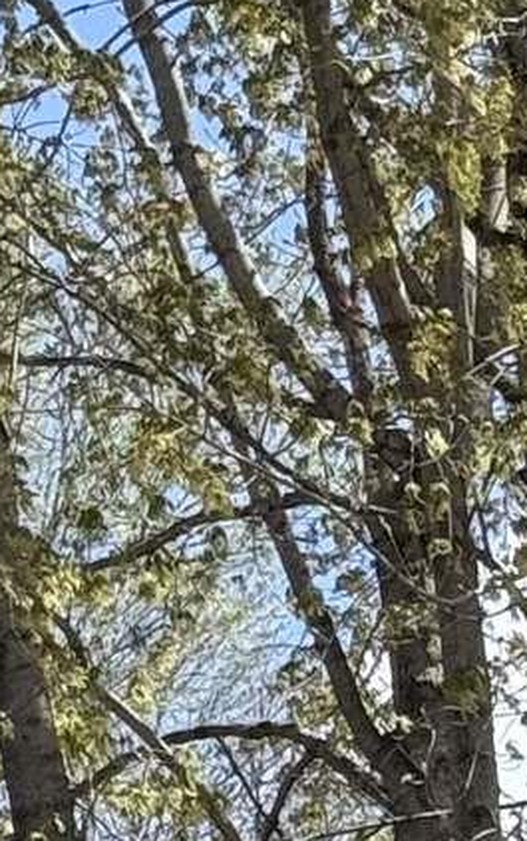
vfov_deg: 7.2
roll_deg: -1.8
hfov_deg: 4.6
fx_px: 6355
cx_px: -1038
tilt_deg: +10.6
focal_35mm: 277
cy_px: 1769
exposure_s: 1/3096
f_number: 1.78
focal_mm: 6.76
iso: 100
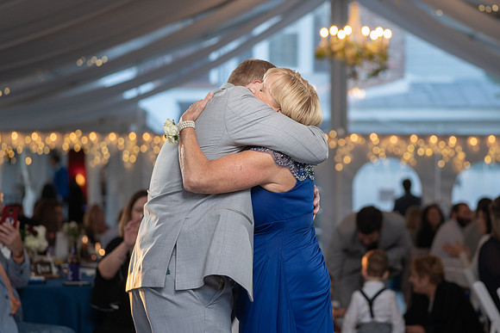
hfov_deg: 20.8
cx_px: 309
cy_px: 146
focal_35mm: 98
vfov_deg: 14.0
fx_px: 1358
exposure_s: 1/250
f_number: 2.8
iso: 500
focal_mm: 75
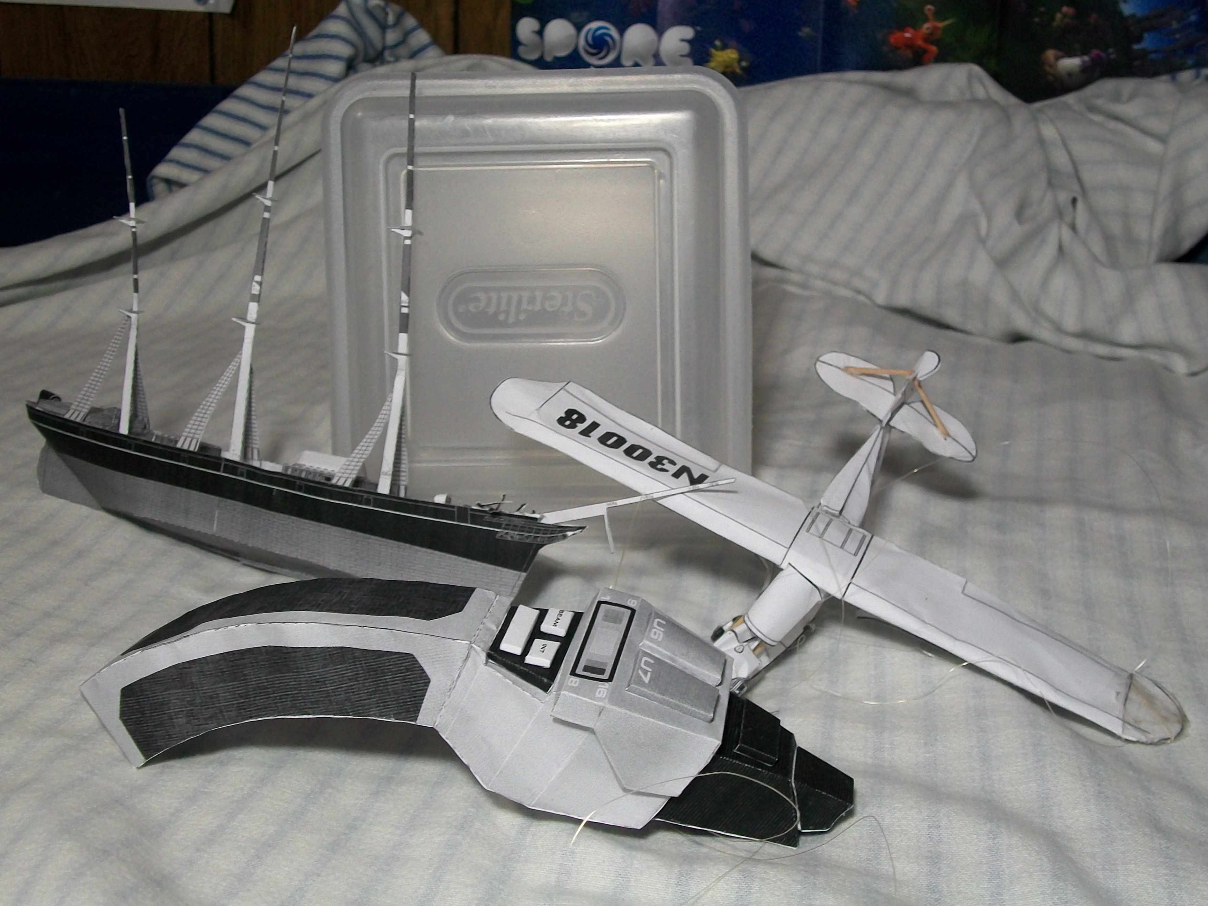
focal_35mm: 42
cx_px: 605
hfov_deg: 44.8
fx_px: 1466
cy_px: 442
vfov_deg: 34.3
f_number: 3.2
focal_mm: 7.1
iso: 150
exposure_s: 1/40
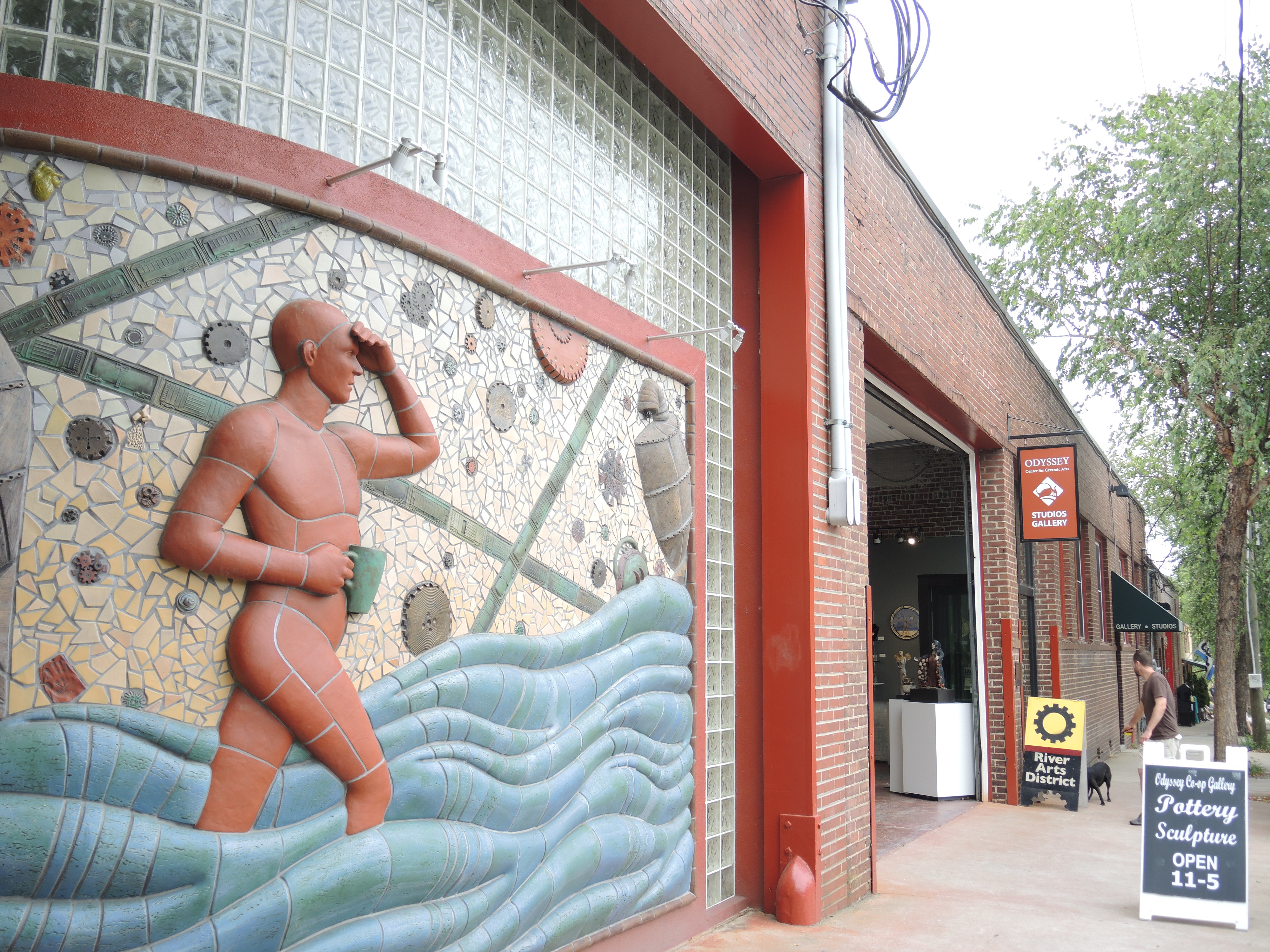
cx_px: 635
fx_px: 1101
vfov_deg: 46.8
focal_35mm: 30
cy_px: 476
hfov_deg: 60.0
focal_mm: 6.5
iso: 80
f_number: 2
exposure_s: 1/320
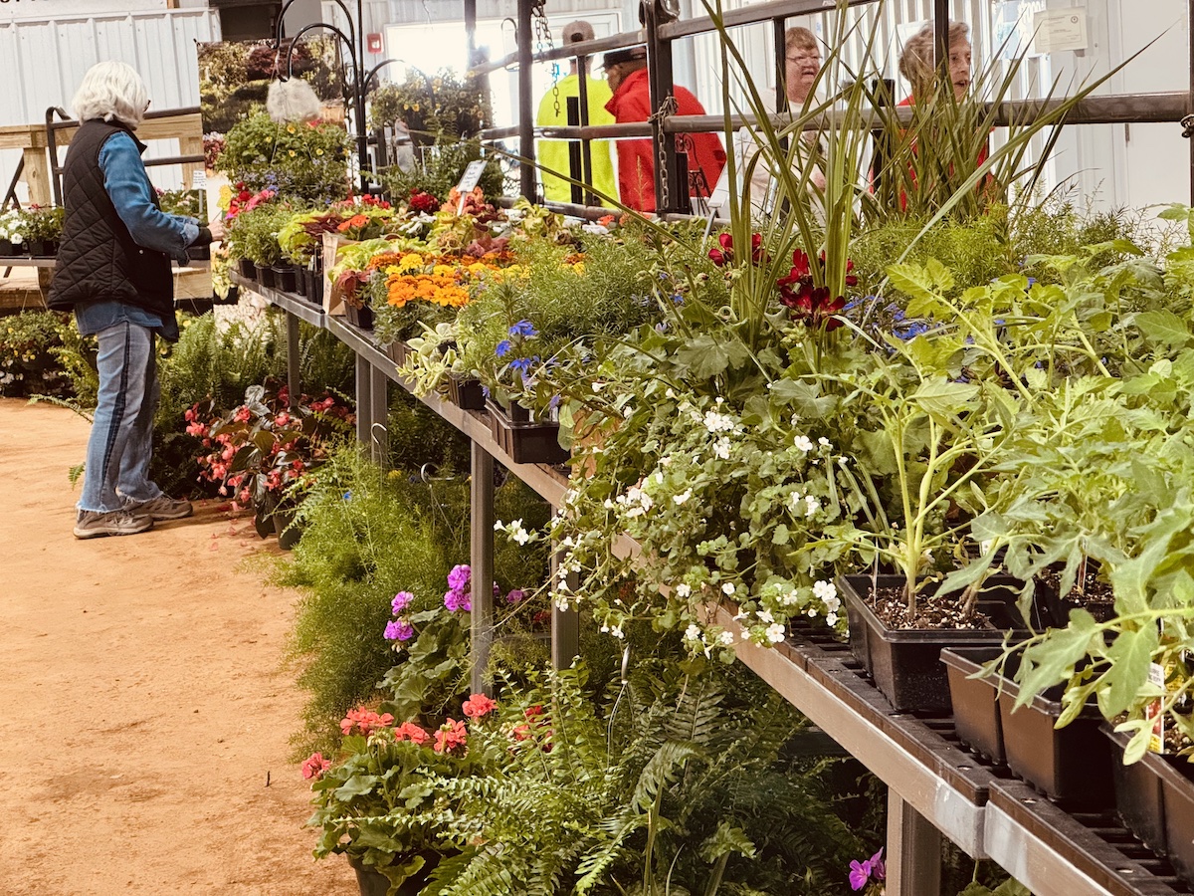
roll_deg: +4.2
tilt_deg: -6.3
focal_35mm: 77
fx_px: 2656
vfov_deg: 19.1
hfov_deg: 25.3
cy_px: 448
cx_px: 597
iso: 640
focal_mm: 9
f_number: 2.8
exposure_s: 1/40
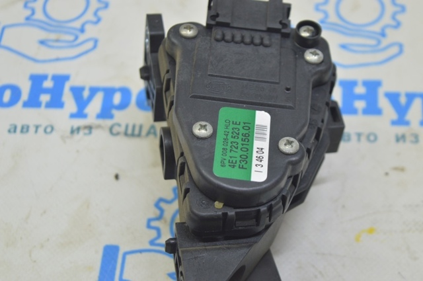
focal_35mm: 82
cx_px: 212
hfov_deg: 24.6
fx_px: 968
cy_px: 140
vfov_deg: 16.5
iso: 400
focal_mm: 55
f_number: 5.6
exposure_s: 1/20
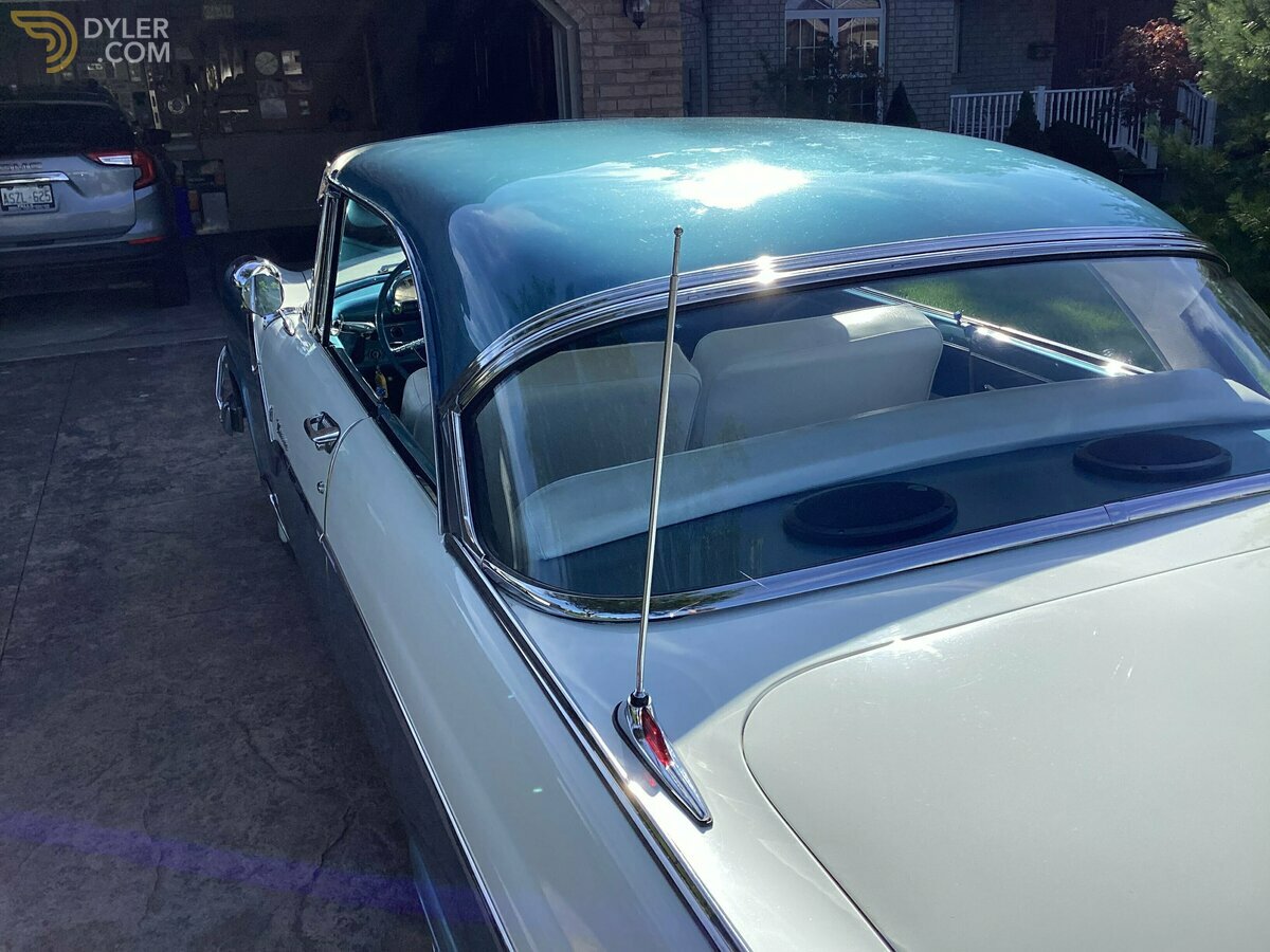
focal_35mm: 31
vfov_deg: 45.4
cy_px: 476
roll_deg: +2.5
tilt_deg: -20.1
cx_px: 635
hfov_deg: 58.4
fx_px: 1137
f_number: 2.4
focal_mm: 3.3
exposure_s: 1/1294
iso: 25
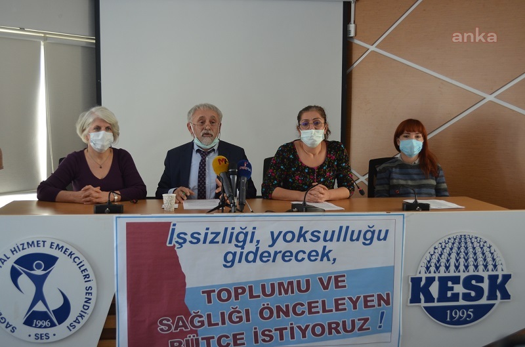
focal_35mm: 39
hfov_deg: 49.7
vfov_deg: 34.0
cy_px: 174
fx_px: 567
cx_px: 262
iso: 640
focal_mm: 26
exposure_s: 1/60
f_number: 4.2
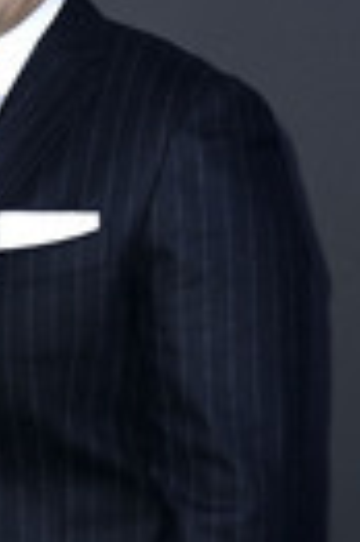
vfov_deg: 12.2
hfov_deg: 8.0
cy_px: 459
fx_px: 2526
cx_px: -108
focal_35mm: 168
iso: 1000
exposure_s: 1/250
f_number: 5.6
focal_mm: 55
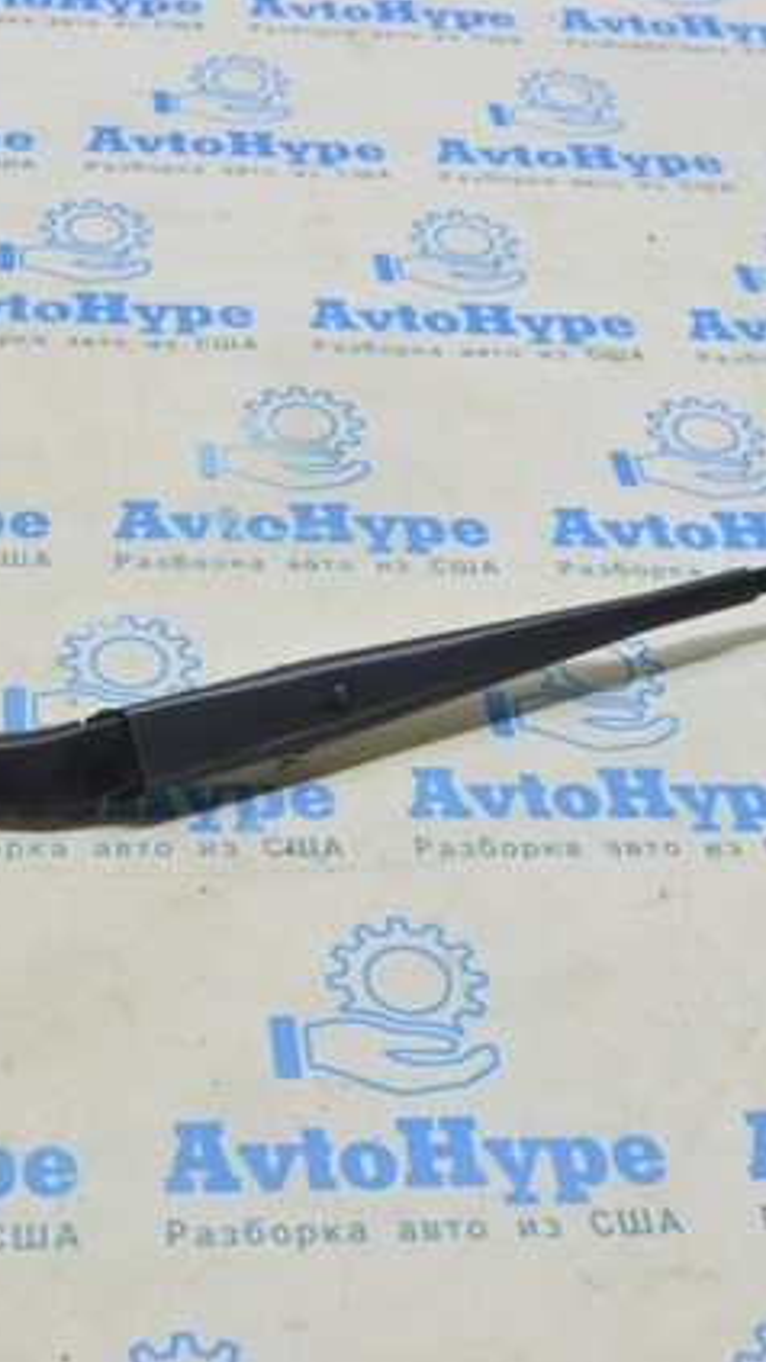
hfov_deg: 20.8
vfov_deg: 36.6
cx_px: 154
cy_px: 681
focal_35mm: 57
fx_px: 2058
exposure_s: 1/20
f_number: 5.6
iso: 400
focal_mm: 24
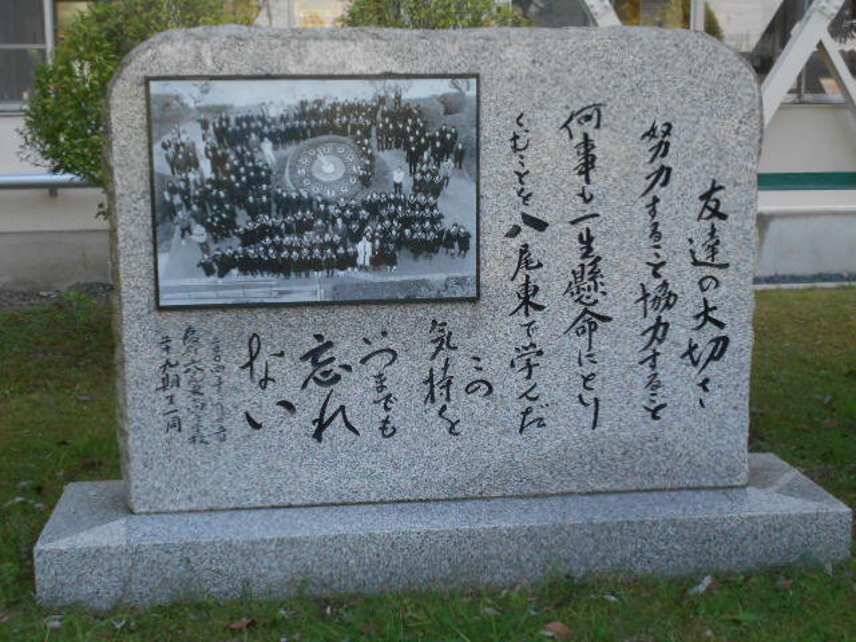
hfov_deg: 38.2
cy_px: 321
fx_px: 1236
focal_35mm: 50
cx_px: 428
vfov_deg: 29.1
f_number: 4.5
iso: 320
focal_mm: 8.8
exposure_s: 1/250
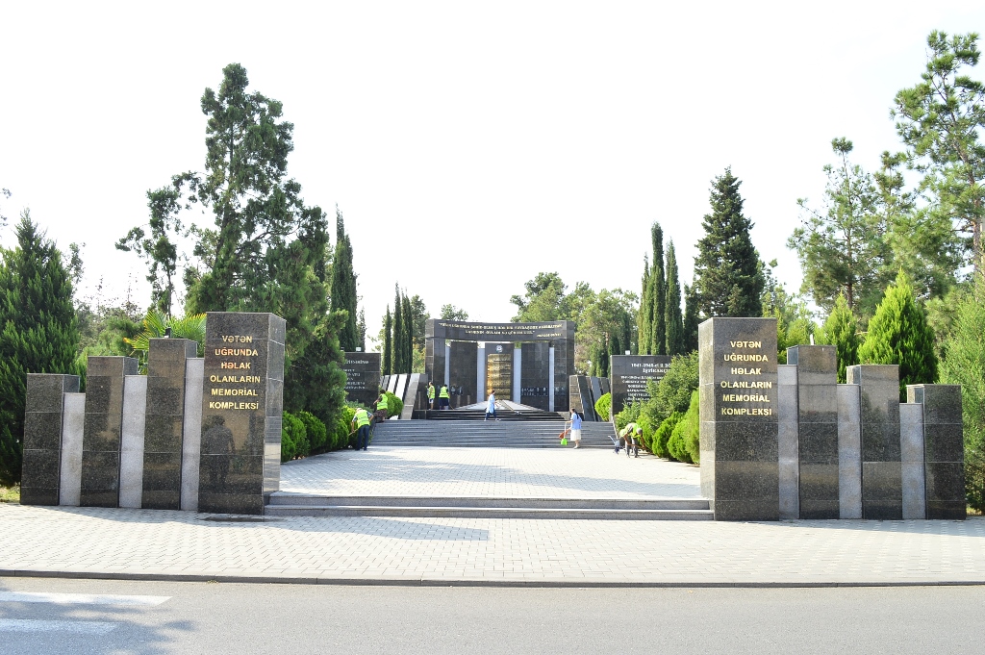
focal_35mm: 33
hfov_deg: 57.3
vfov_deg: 39.9
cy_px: 328
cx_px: 492
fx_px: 902
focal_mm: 22
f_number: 9
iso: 200
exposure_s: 1/160
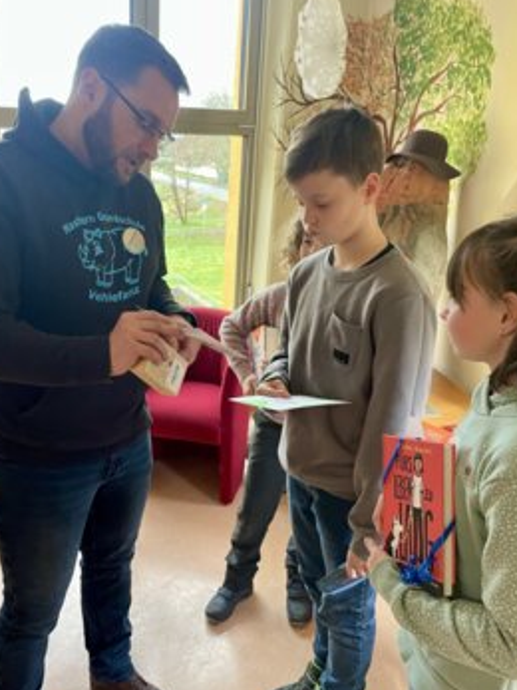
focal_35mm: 30
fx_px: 598
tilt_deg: -19.5
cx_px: 237
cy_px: 380
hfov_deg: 46.7
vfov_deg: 59.9
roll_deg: -0.7
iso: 250
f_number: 1.6
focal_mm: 4.2
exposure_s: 1/50
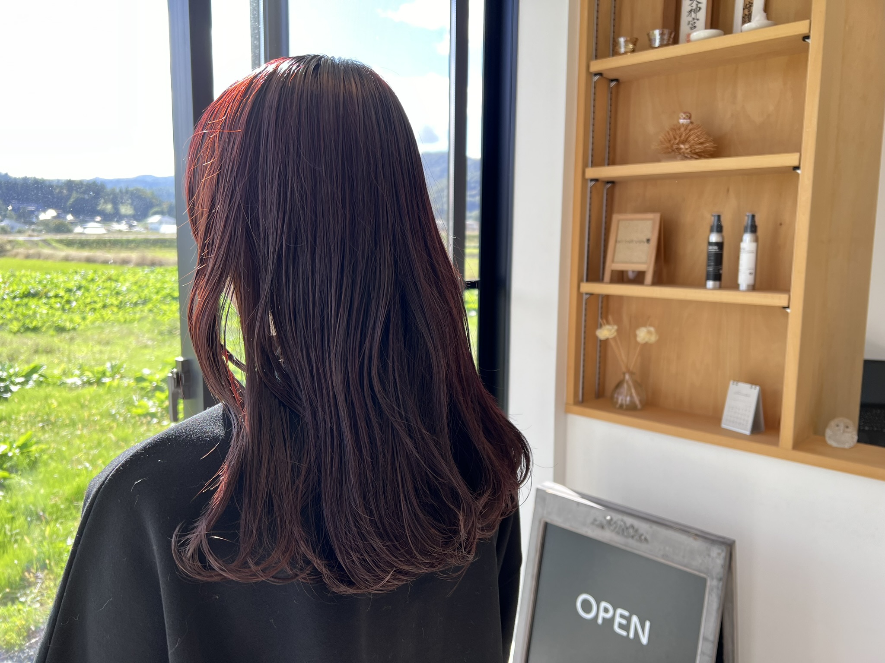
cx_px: 442
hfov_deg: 67.3
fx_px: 665
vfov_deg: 53.1
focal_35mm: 26
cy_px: 332
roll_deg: -1.5
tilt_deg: -8.1
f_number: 1.5
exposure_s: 1/243
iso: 40
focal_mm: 5.7
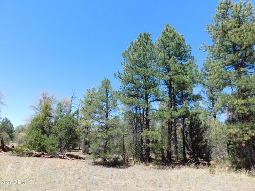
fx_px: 169
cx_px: 128
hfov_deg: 73.9
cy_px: 96
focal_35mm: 23
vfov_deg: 58.9
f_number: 3
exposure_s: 1/800
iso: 125
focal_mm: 4
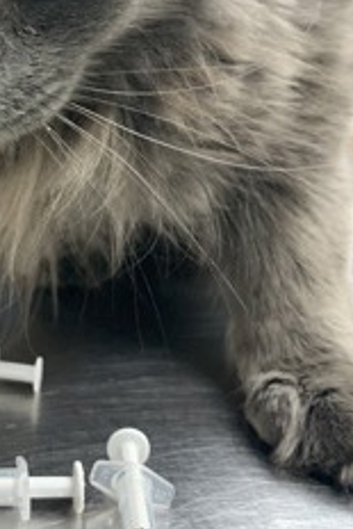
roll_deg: -4.3
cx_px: 24
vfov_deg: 37.9
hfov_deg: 26.5
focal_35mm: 49
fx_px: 720
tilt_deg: -3.6
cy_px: 64
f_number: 1.8
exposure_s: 1/60
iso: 250
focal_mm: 4.25
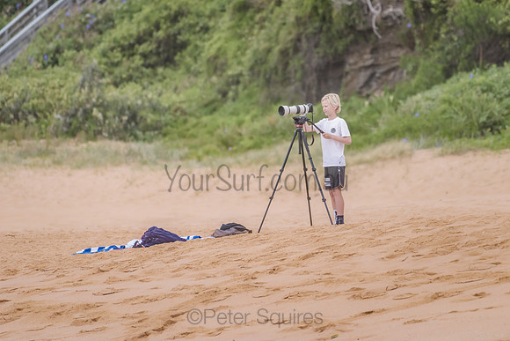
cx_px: 313
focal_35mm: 613
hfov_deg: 3.4
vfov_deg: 2.2
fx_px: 8685
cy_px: 144
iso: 900
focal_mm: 500
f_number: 5.6
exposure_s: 1/800
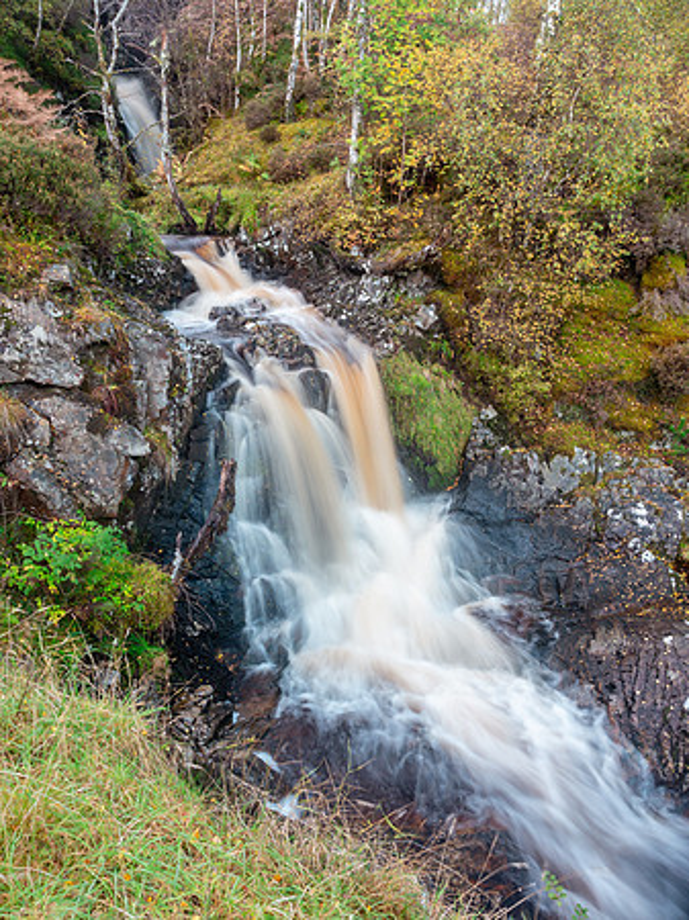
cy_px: 460
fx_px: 638
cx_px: 344
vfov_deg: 71.6
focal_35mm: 24
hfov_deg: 56.8
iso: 200
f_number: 7.1
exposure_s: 1/2
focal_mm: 12
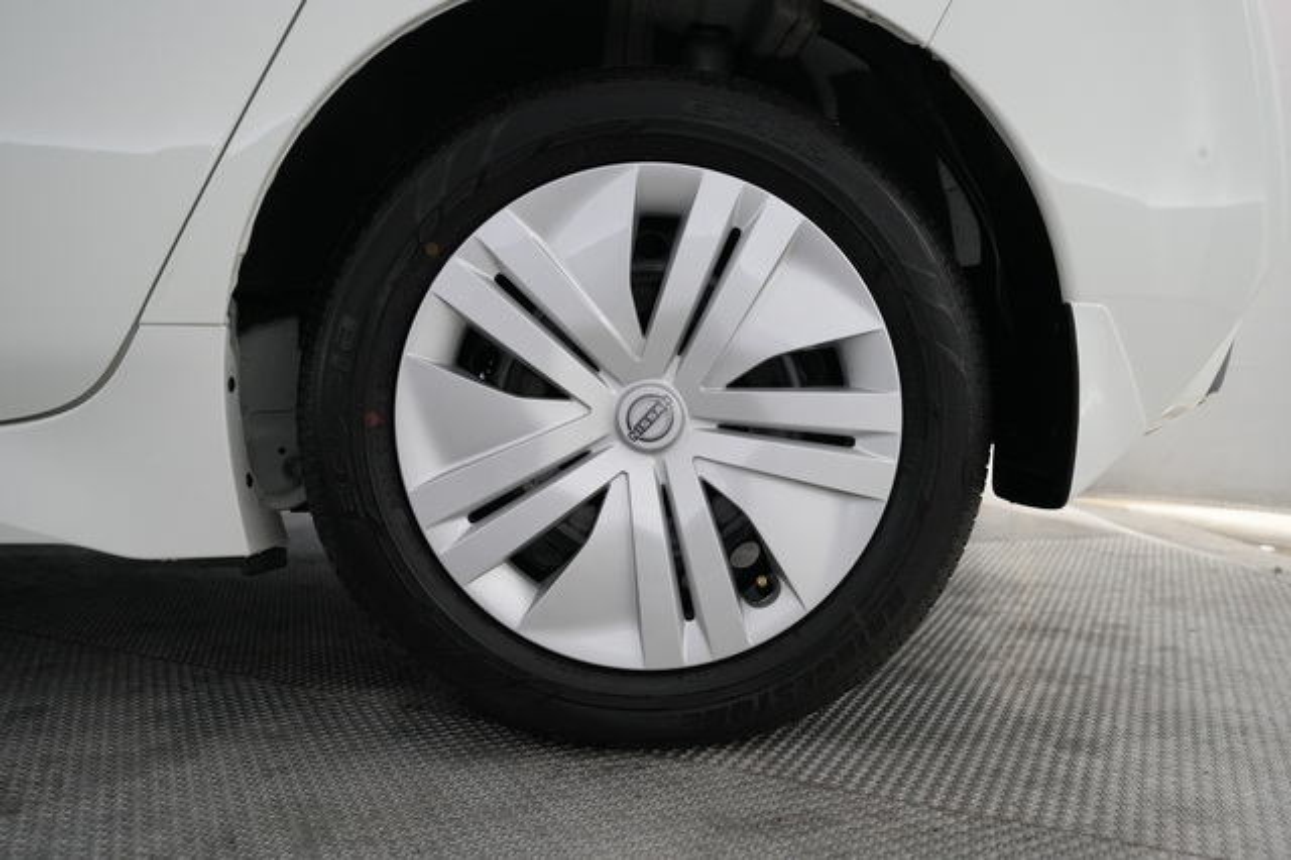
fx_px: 1004
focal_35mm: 28
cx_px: 646
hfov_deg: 65.5
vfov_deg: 46.4
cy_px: 430
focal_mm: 28
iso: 3200
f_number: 4
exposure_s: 1/160
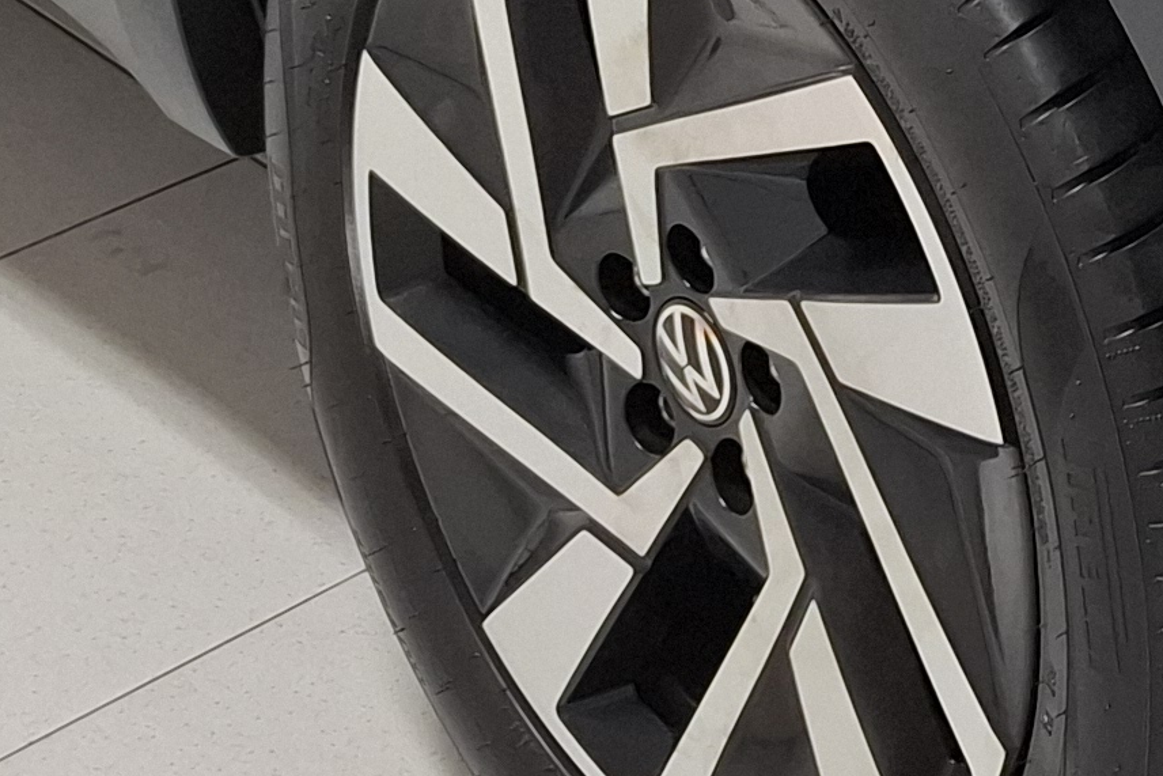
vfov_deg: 10.9
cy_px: -815
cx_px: 1193
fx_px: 3683
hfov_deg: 17.5
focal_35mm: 114
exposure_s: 1/40
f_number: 1.8
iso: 250
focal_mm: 5.54
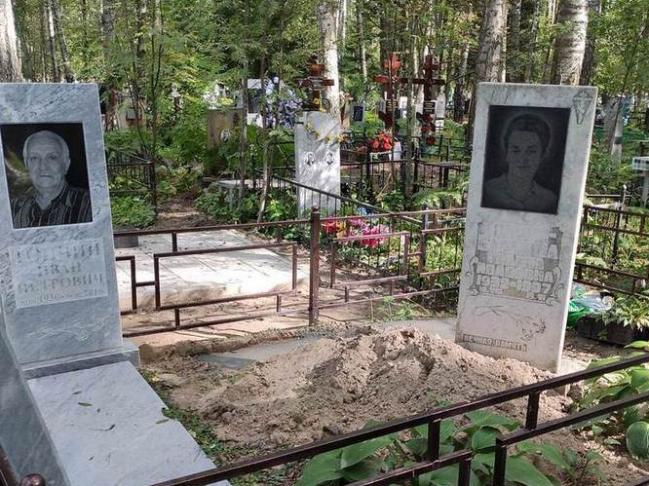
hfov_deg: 46.7
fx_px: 750
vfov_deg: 35.7
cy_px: 307
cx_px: 359
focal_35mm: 40
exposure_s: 1/120
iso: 128
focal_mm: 4.77
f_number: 1.75
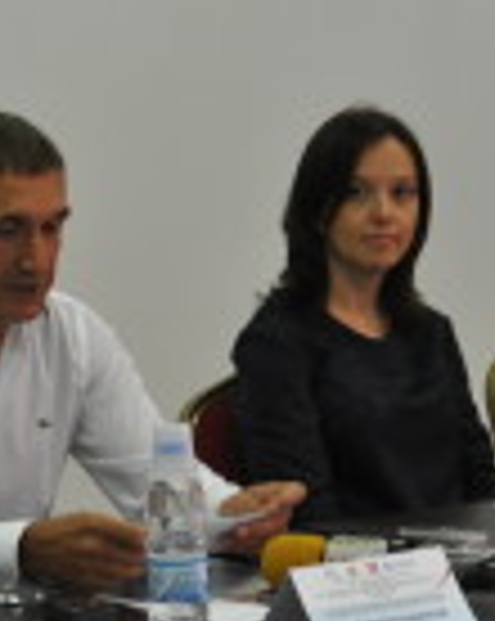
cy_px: 331
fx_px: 2992
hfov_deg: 9.4
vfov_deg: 11.9
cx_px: 144
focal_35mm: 163
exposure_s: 1/50
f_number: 5
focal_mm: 40
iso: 800
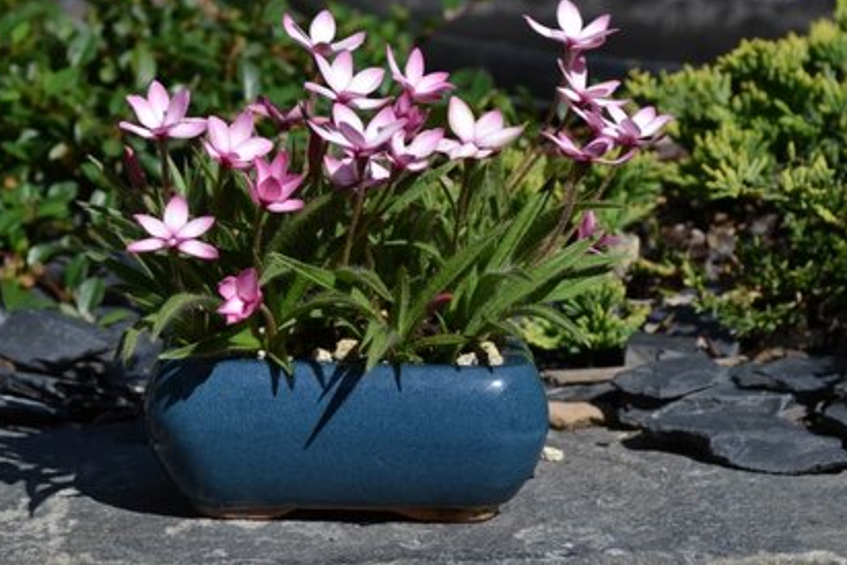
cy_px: 219
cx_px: 361
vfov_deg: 12.0
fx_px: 2682
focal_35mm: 114
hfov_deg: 17.9
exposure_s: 1/320
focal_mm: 52
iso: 100
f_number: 8
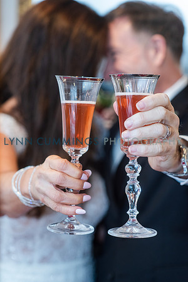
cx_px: 94
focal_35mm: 85
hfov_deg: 16.1
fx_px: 666
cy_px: 141
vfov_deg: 23.9
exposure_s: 1/160
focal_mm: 85
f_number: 3.2
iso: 1250
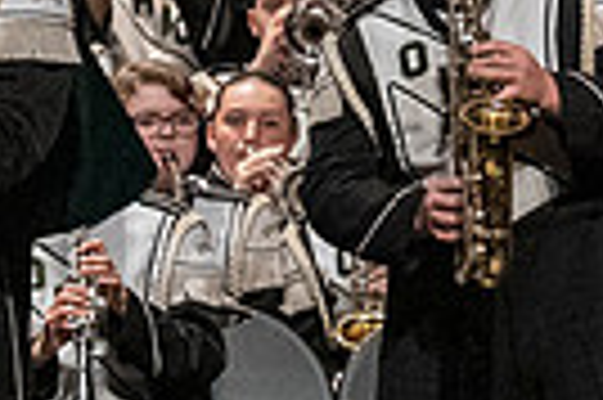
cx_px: -392
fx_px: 15726
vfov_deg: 1.5
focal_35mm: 940
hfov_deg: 2.2
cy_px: 202
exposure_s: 1/500
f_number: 4
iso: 4000
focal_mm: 145
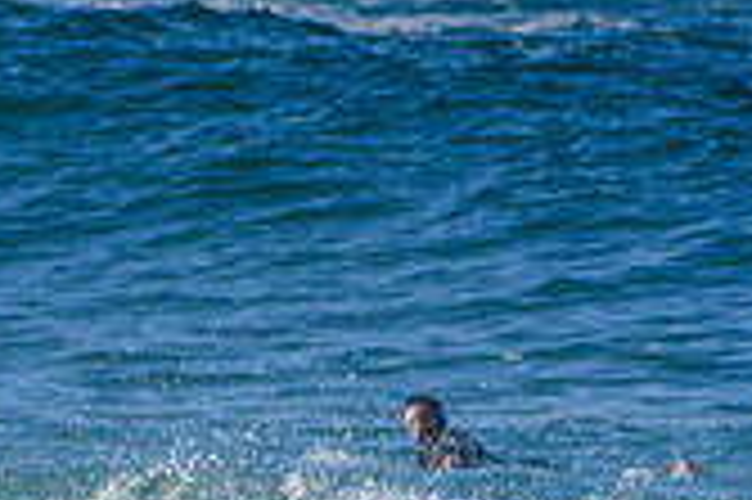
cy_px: 786
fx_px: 54403
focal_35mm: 2607
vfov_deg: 0.5
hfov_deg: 0.8
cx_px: 171
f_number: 5.6
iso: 320
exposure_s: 1/2000
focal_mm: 500
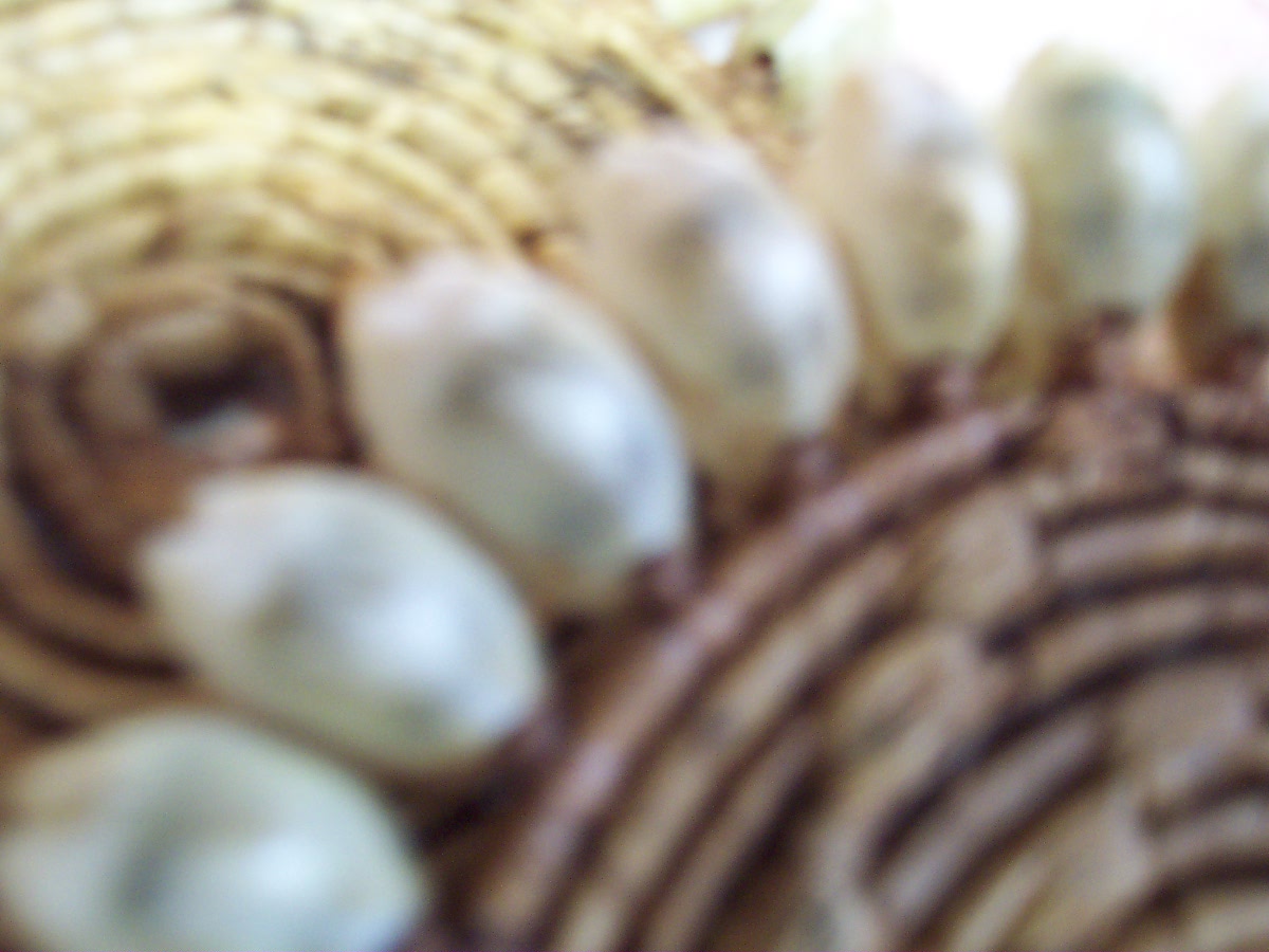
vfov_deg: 38.7
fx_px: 1356
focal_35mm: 37
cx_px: 634
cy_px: 476
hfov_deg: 50.1
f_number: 2.8
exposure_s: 1/10
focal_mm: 5.6
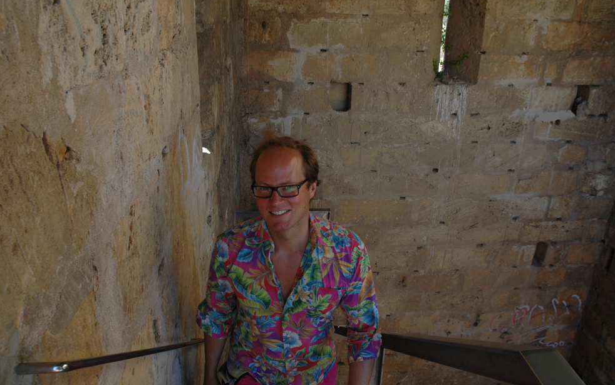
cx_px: 302
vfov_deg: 44.5
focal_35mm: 28
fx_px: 469
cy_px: 183
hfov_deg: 66.5
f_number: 6.3
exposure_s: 1/160
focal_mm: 18
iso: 400
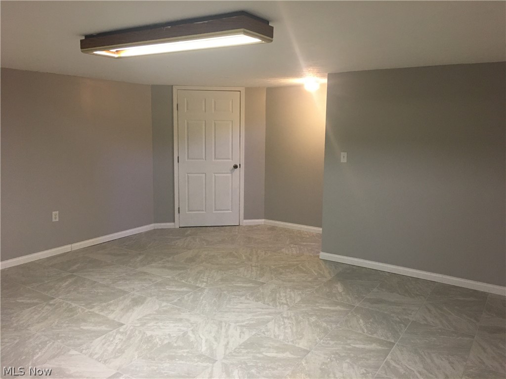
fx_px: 424
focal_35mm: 29
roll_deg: -1.4
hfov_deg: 61.7
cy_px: 190
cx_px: 253
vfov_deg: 48.2
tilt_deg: -6.2
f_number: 2.2
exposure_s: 1/15
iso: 80
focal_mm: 4.15
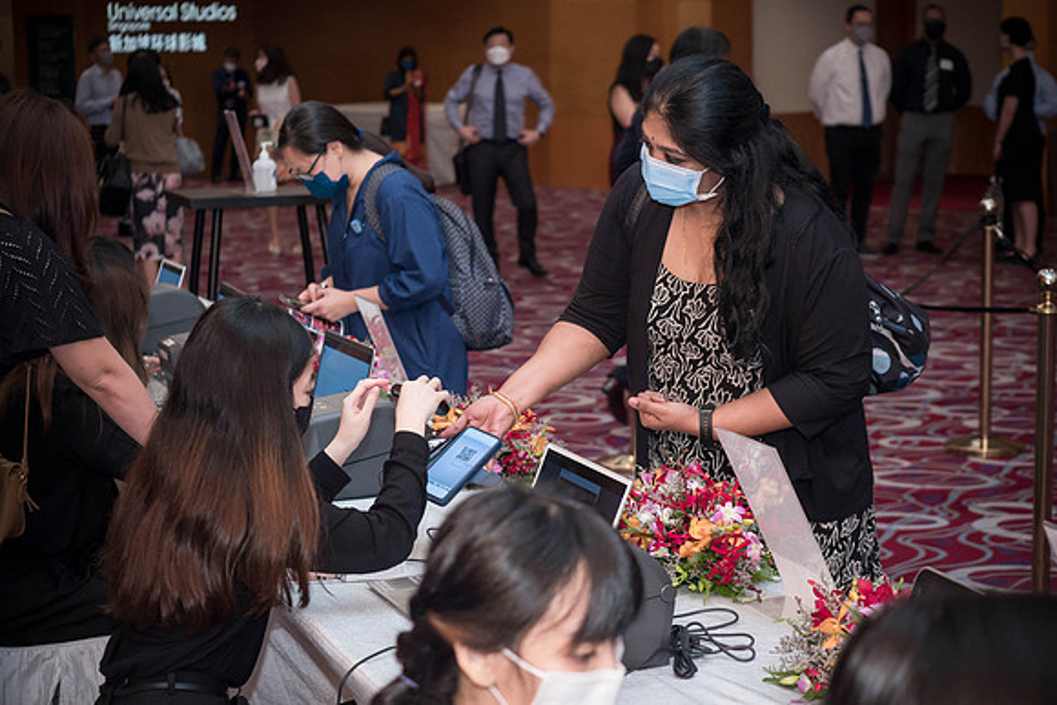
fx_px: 2382
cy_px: 352
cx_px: 528
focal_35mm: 81
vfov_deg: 16.8
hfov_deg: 25.0
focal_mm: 38
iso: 1600
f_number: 2.8
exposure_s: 1/100
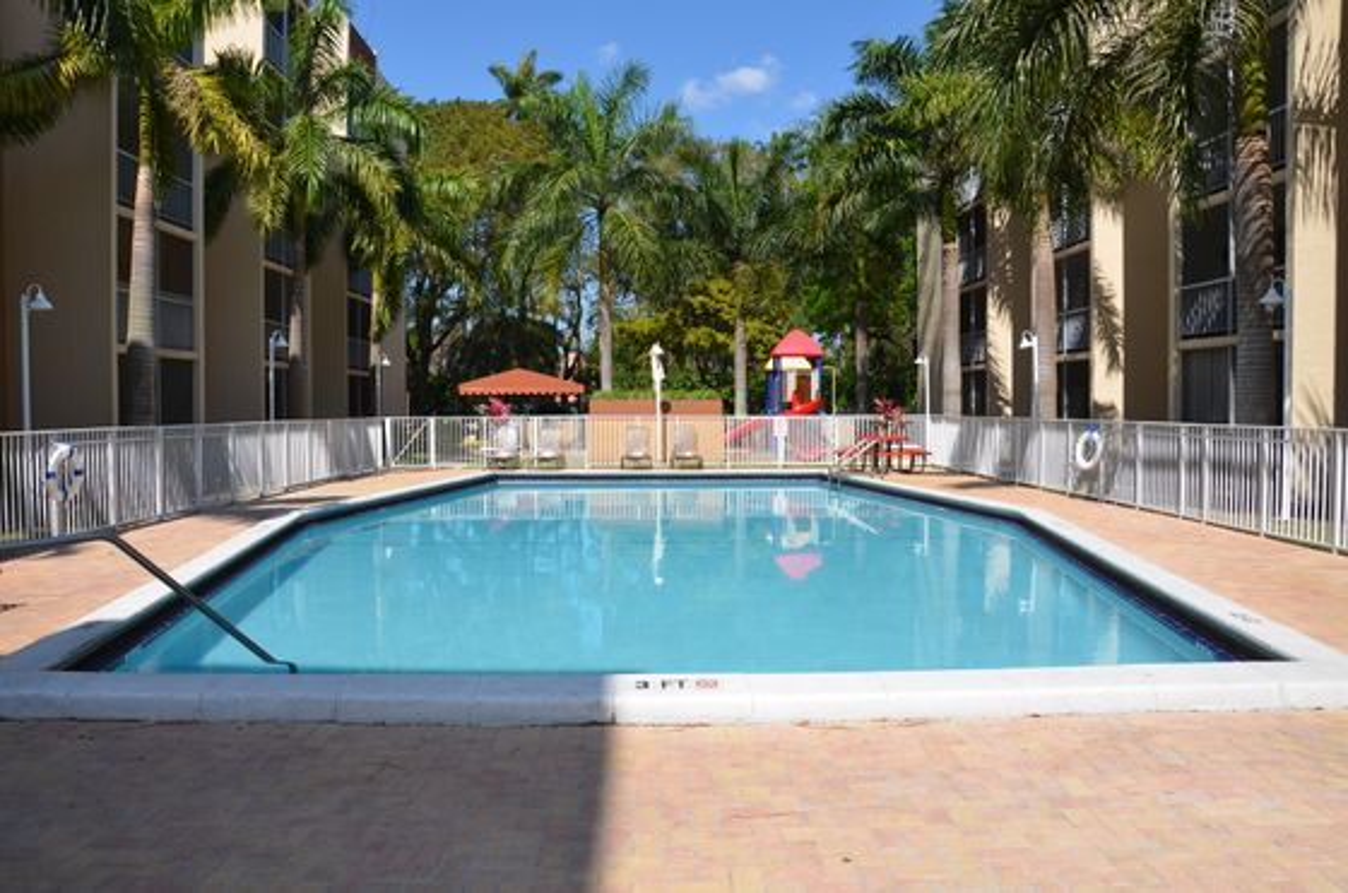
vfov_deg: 47.7
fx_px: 1009
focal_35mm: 27
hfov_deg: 67.5
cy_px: 446
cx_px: 674
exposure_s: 1/250
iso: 100
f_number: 8
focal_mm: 18
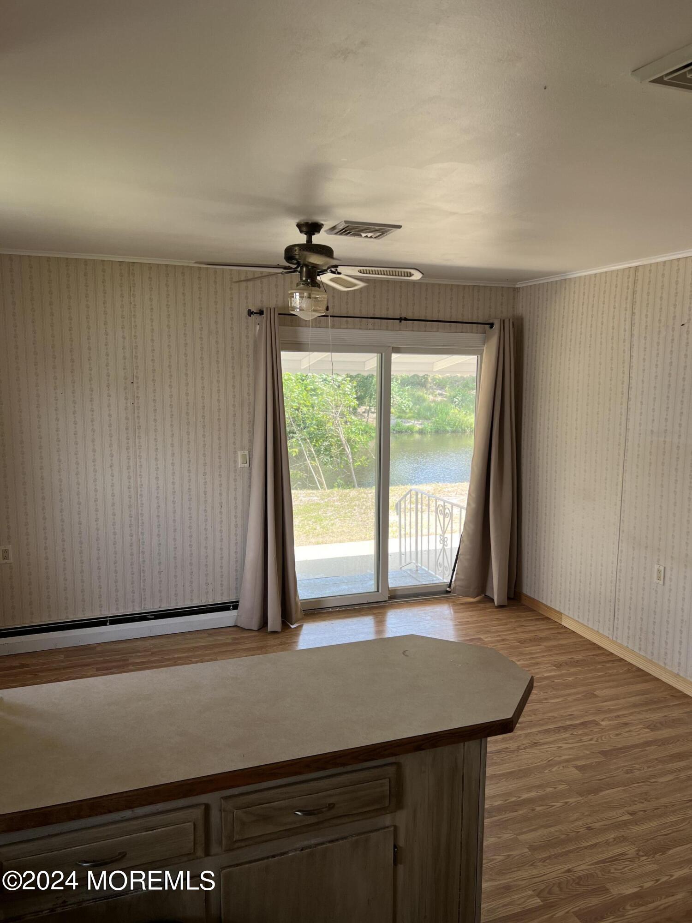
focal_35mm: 26
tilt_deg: -7.7
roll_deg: +0.0
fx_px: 693
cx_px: 346
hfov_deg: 53.1
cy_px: 462
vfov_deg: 67.3
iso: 40
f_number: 1.5
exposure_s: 1/174
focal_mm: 5.7
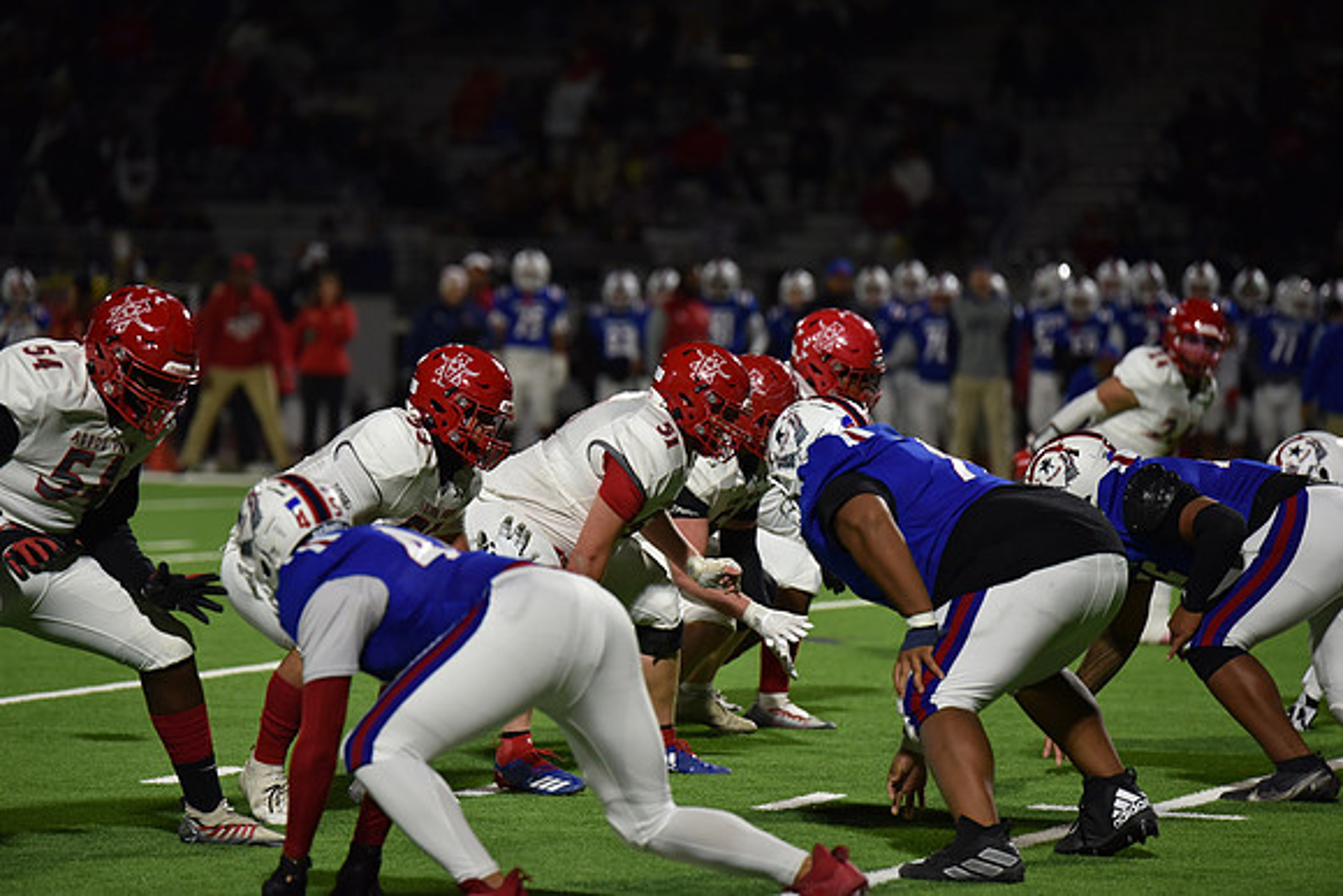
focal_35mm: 200
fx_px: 7463
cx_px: 672
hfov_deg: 10.3
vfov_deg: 6.9
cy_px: 448
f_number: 2.8
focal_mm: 200
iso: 1400
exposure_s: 1/500
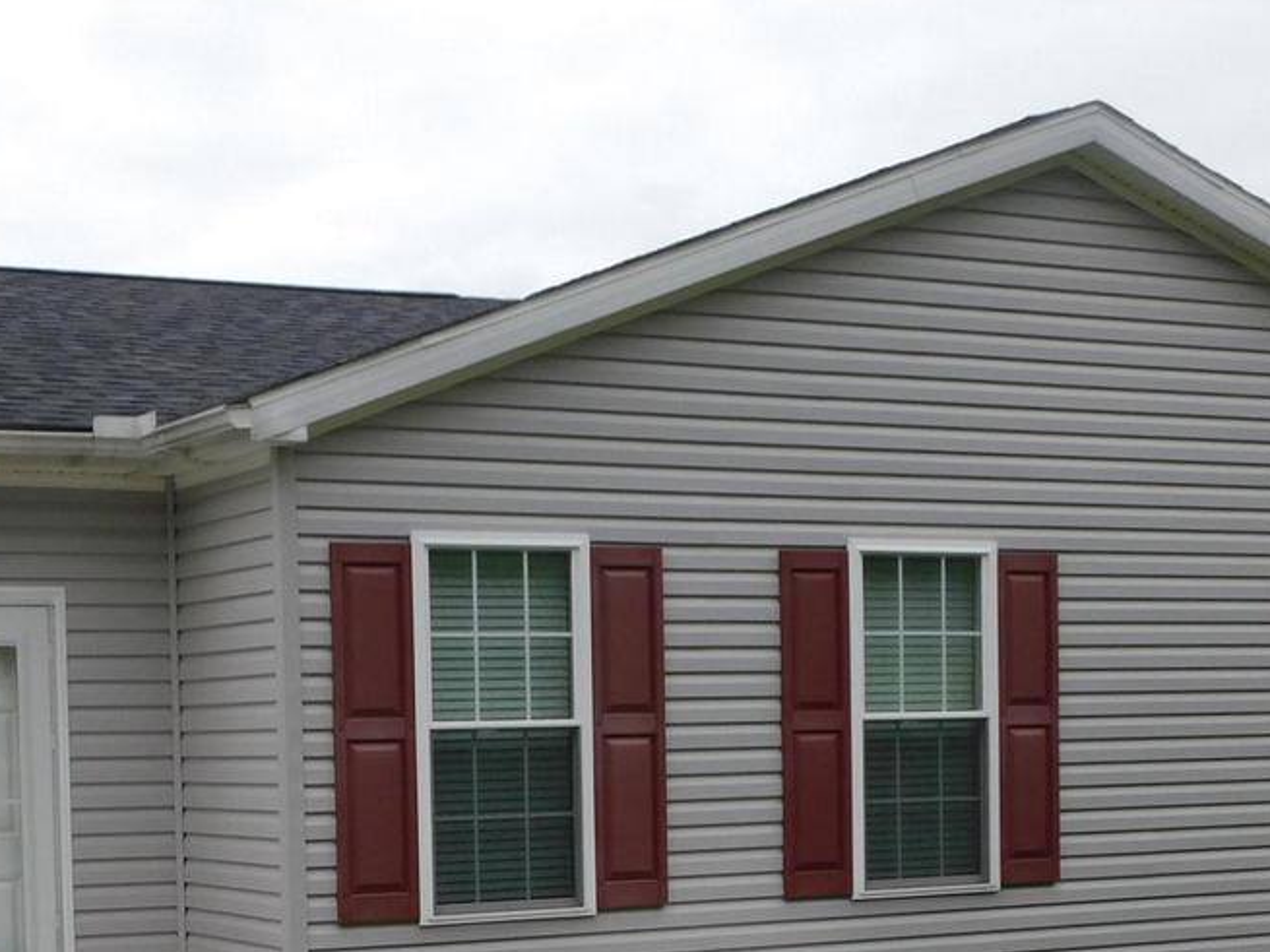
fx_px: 2421
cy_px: 900
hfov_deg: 29.1
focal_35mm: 66
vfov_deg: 21.6
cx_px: 378
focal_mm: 5.3
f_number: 3.2
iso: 125
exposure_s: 1/1250
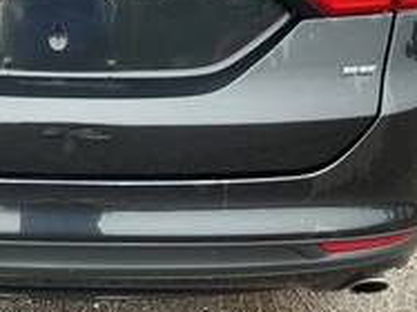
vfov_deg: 24.1
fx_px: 722
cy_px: 71
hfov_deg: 31.4
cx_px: 87
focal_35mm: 60
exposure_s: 1/204
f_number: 1.8
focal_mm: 3
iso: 20
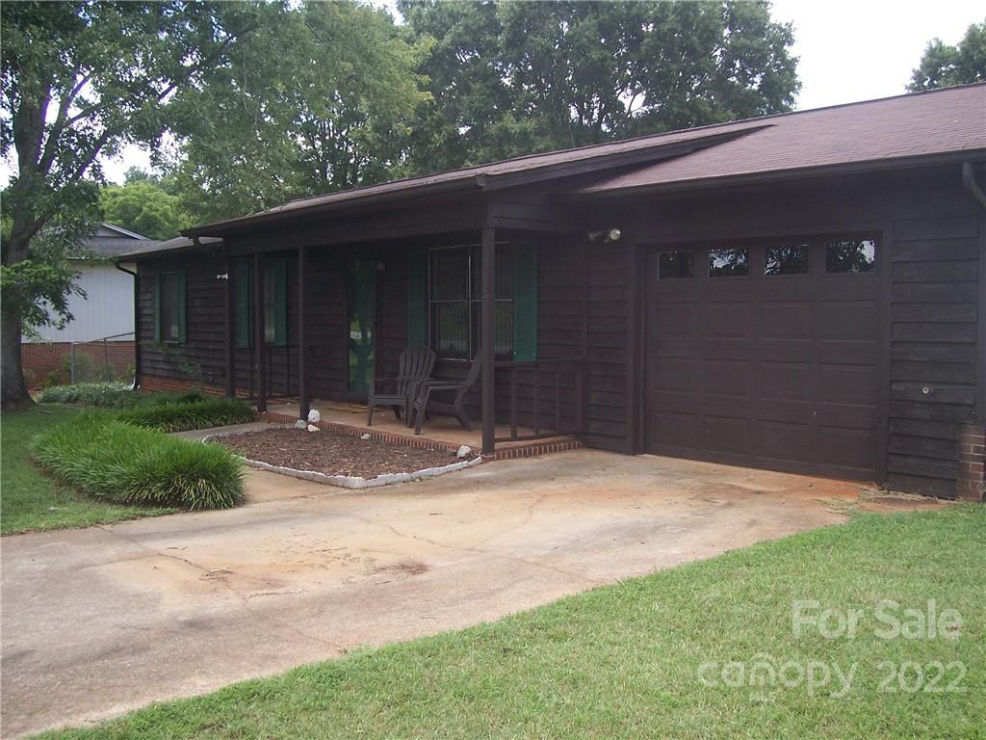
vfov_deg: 41.8
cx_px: 493
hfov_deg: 54.0
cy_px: 370
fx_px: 968
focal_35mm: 34
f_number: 2.7
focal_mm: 5.6
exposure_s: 1/350
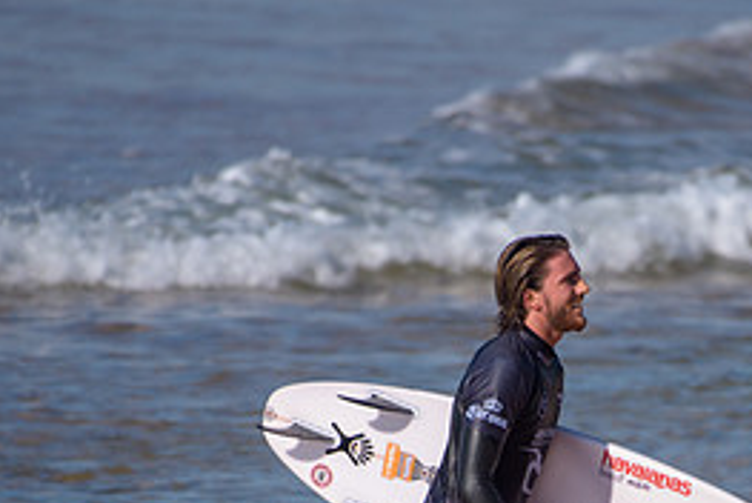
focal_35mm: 1140
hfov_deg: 1.8
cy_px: 546
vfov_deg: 1.2
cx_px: 555
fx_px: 23839
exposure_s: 1/2000
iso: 200
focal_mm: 500
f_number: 5.6
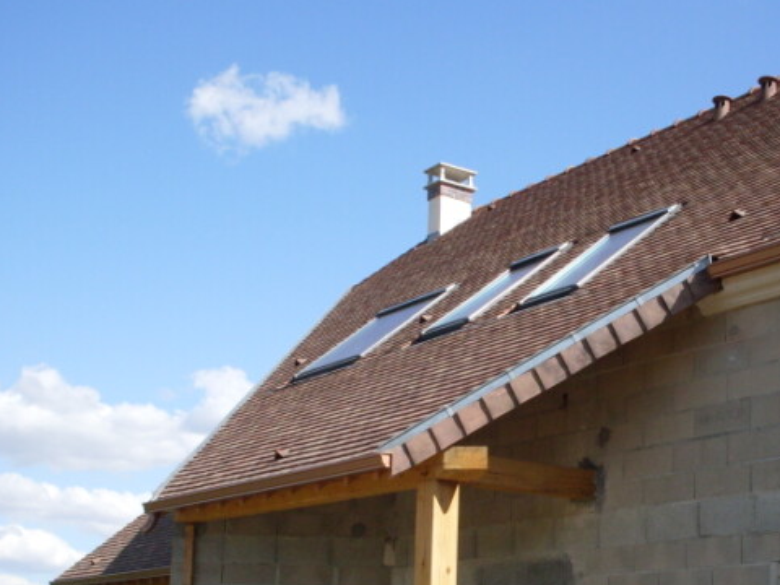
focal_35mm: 58
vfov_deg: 25.0
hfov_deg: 33.0
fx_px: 1307
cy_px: 414
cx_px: 503
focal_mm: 6.3
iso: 80
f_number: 8.4
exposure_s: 1/180
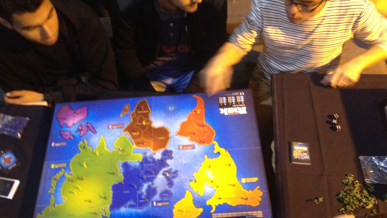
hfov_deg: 51.6
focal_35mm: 39
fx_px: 400
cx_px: 191
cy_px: 109
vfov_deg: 30.4
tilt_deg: -57.6
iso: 400
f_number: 2.4
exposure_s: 1/15
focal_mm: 4.28
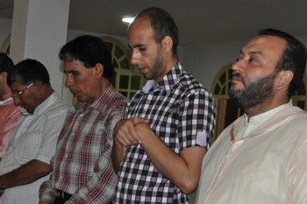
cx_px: 115
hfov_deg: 23.9
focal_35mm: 85
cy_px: 143
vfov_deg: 16.0
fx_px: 724
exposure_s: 1/60
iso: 800
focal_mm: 31
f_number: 4.2
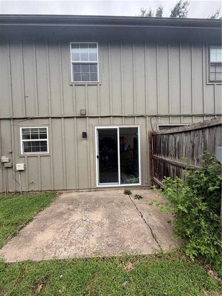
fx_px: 120
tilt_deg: -0.4
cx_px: 111
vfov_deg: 102.1
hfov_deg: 85.7
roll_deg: +1.2
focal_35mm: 14
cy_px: 148
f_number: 2.2
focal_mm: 2.22
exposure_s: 1/121
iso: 50
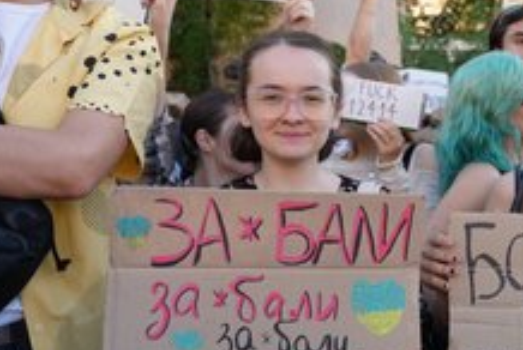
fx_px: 800
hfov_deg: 35.0
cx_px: 425
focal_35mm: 55
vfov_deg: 24.7
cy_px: 183
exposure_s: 1/160
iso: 100
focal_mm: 30
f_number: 4
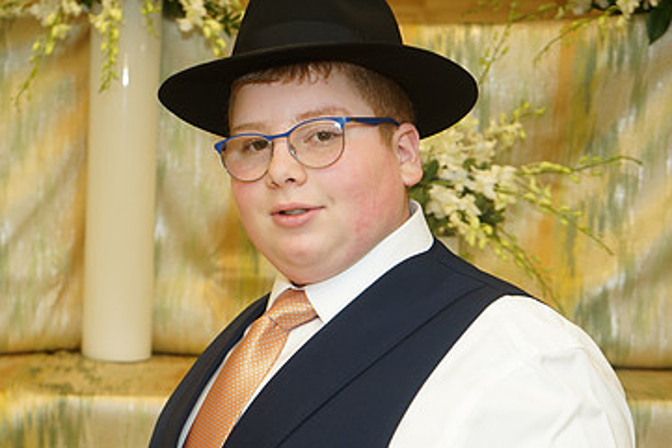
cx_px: 296
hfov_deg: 27.3
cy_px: 313
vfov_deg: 18.4
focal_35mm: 74
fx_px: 1382
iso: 400
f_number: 5
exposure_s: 1/100
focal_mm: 46
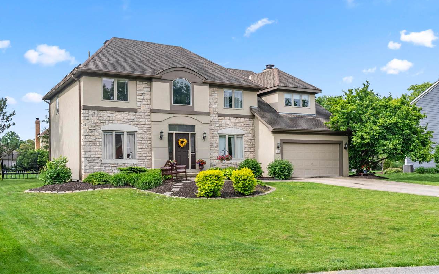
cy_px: 129
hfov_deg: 55.3
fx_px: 419
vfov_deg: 36.3
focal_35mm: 35
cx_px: 220
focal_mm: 34
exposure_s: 1/800
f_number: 8
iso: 640
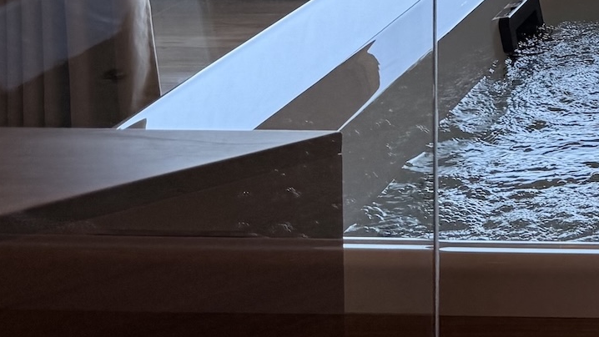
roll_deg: -1.4
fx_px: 1445
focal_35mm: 91
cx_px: 939
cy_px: -294
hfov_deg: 19.8
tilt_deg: -3.1
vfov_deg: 12.1
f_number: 1.78
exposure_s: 1/580
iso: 80
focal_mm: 6.76
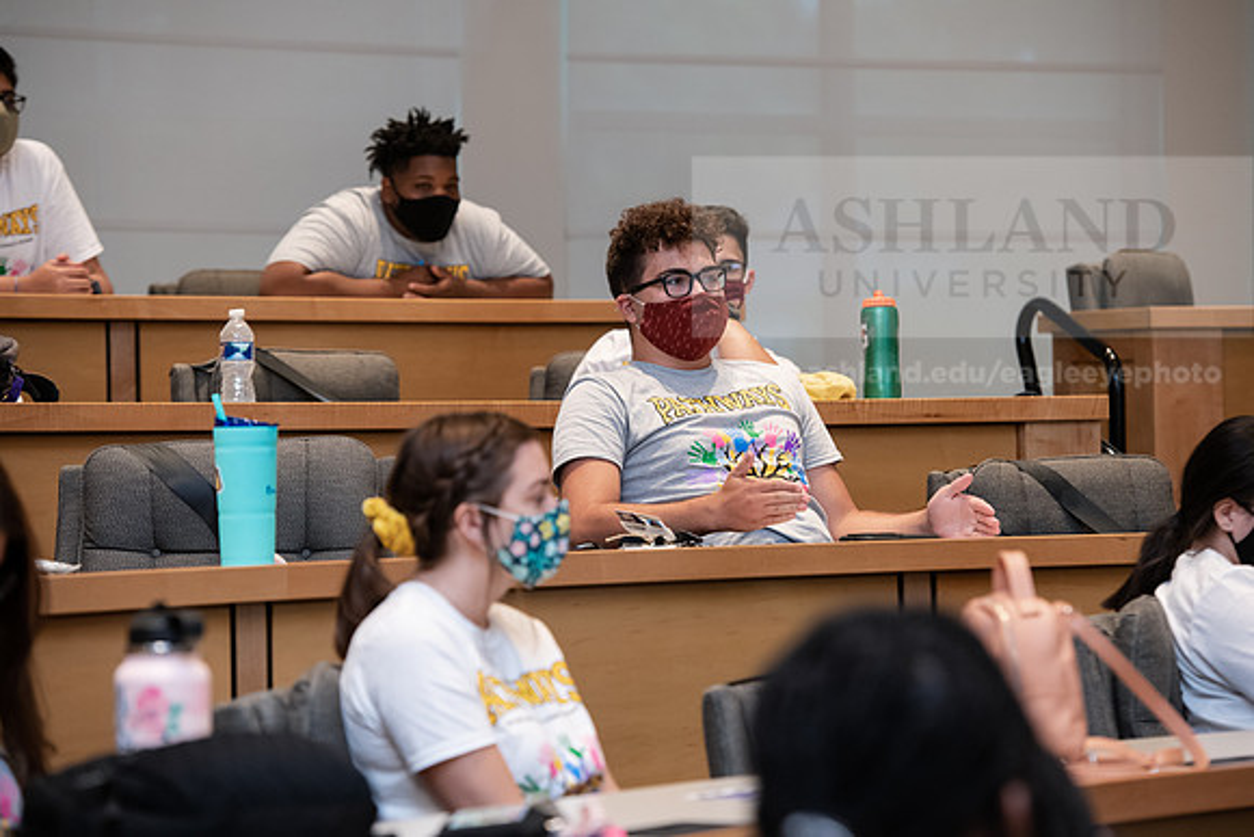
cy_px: 418
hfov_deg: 15.2
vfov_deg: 10.2
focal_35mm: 135
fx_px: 4703
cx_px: 627
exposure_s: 1/160
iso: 1250
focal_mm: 135
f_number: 4.5
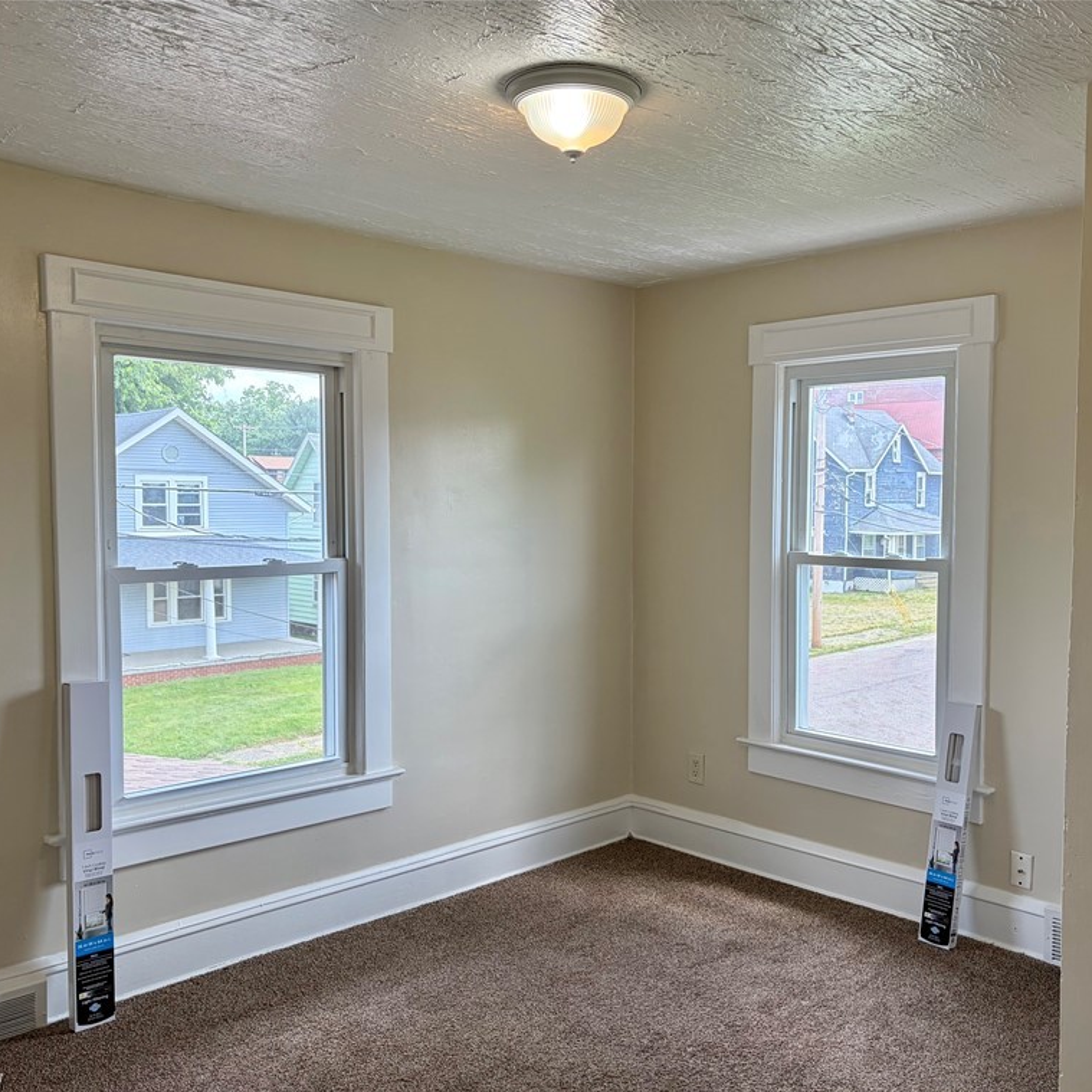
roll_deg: -0.1
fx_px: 1106
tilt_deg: -2.3
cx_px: 591
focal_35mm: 31
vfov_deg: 52.5
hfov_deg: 52.5
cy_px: 551
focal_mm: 5.96
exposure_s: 1/175
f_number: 1.6
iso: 50
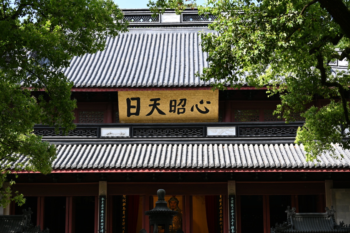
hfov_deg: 27.0
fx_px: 729
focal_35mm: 75
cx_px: 175
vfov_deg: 18.2
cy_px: 116
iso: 160
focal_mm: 50
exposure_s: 1/250
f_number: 5.6
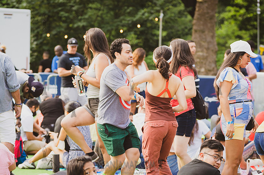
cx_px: 132
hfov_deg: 12.7
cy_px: 96
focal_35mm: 161
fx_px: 1182
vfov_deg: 8.5
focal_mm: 125
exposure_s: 1/400
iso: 500
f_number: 5
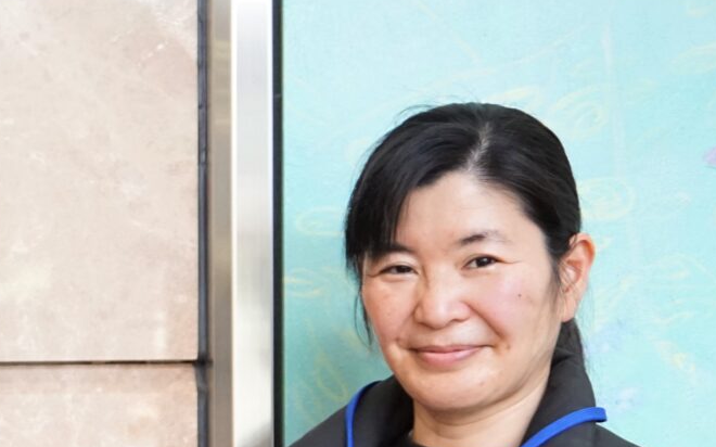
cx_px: -337
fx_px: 2711
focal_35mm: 139
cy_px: 590
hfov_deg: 14.1
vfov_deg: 9.3
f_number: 5.6
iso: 1000
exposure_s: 1/50
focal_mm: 30
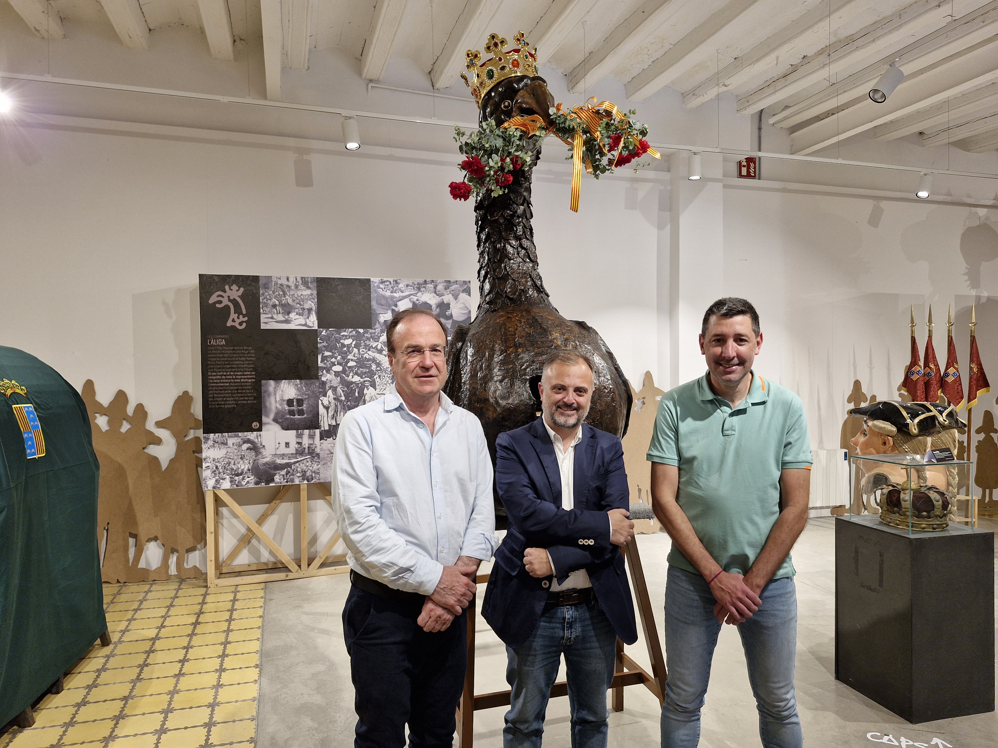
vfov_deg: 58.9
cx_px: 499
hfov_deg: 73.9
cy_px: 374
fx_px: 663
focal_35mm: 23
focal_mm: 5.54
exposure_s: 1/50
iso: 64
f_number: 1.8
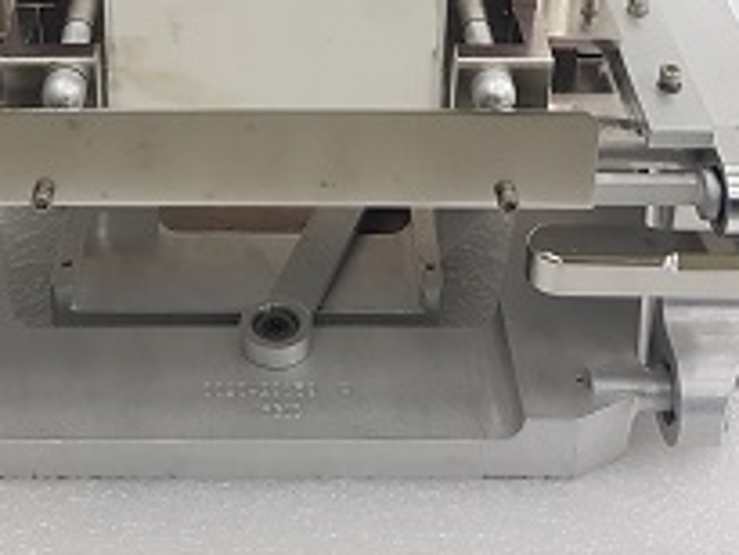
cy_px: -90
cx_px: 274
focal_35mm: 66
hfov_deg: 29.3
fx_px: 1410
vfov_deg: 20.9
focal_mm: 4.3
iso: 125
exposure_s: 1/60
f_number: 1.7
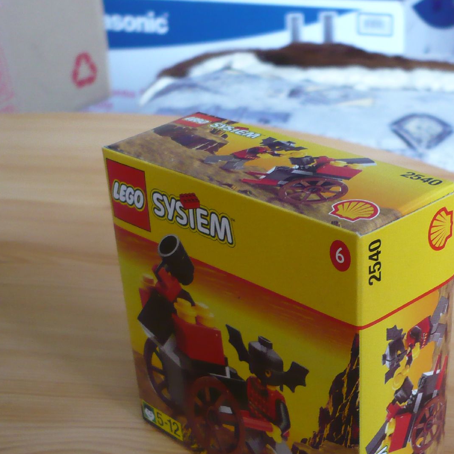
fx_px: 846
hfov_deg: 29.7
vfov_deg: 29.9
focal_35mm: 57
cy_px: 285
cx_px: 320
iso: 200
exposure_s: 1/30
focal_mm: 5.8
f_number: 2.8
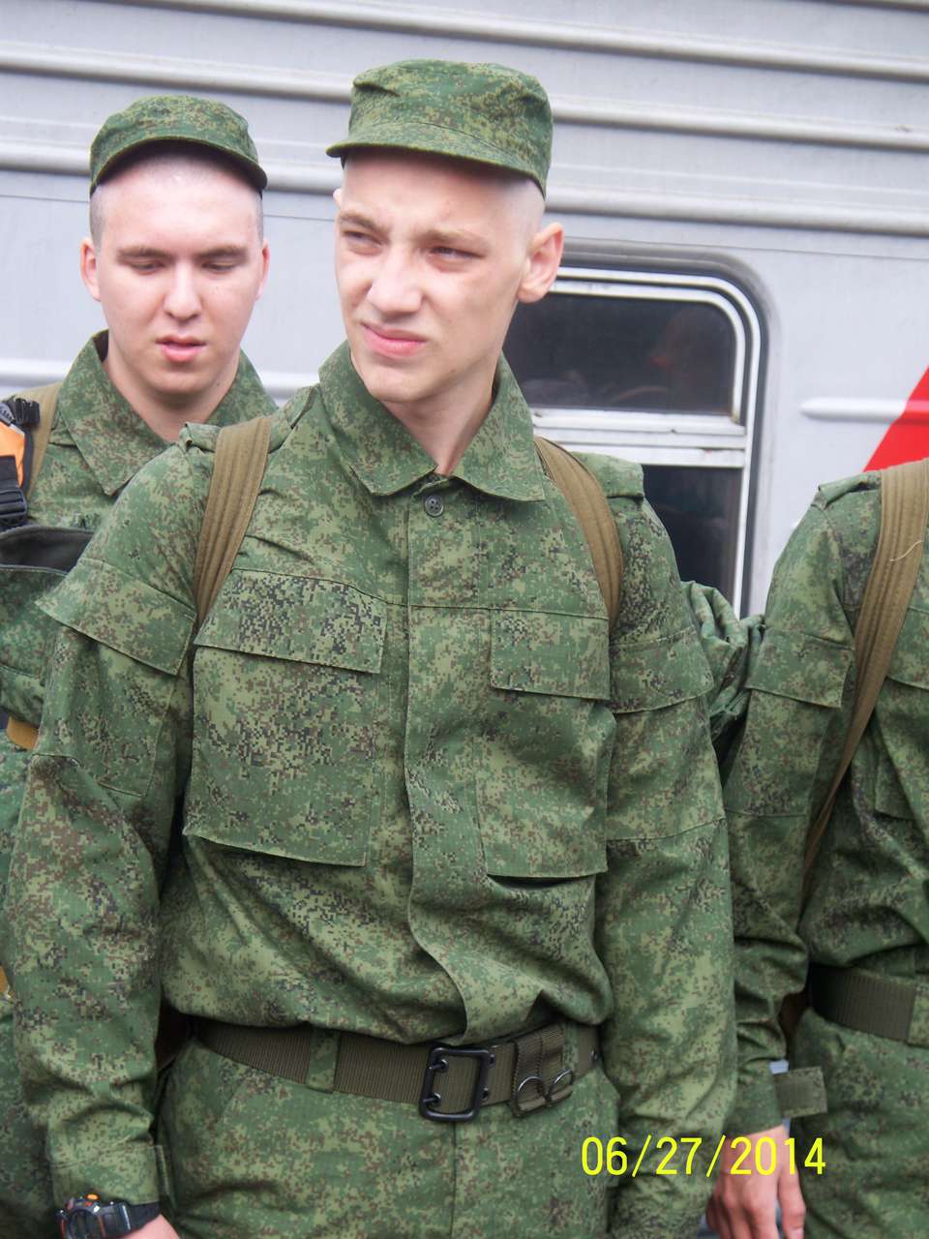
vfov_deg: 18.7
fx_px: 3757
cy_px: 620
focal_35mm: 105
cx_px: 464
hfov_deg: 14.1
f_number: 3.8
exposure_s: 1/160
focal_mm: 22.05
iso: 64
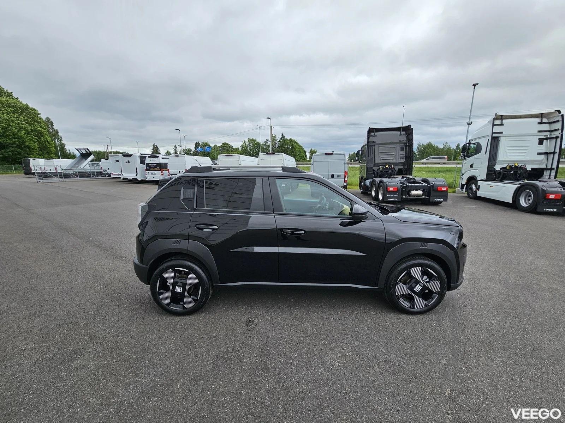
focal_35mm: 13
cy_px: 212
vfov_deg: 89.9
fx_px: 212
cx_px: 282
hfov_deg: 106.2
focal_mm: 2.2
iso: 50
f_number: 2.2
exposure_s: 1/968
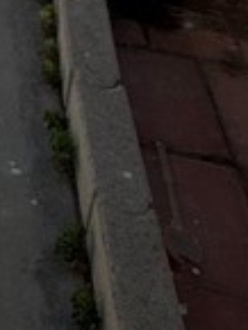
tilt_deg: -17.7
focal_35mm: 99
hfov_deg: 12.7
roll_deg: -1.8
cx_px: -284
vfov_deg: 15.6
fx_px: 944
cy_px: -339
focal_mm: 2.22
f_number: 2.2
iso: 50
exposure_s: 1/2717
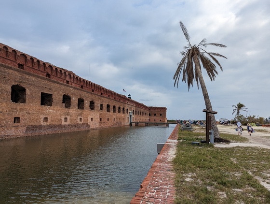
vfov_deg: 57.0
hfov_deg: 71.5
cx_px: 135
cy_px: 102
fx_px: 188
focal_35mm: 24
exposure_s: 1/3534
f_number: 1.85
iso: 47
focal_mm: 6.81
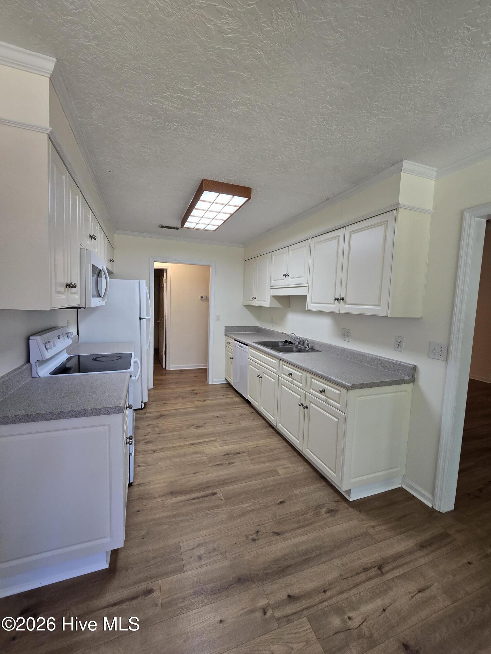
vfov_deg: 106.2
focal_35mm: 13
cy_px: 327
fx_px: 246
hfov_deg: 89.9
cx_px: 246
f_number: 2.2
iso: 160
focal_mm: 2.2
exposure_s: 1/60
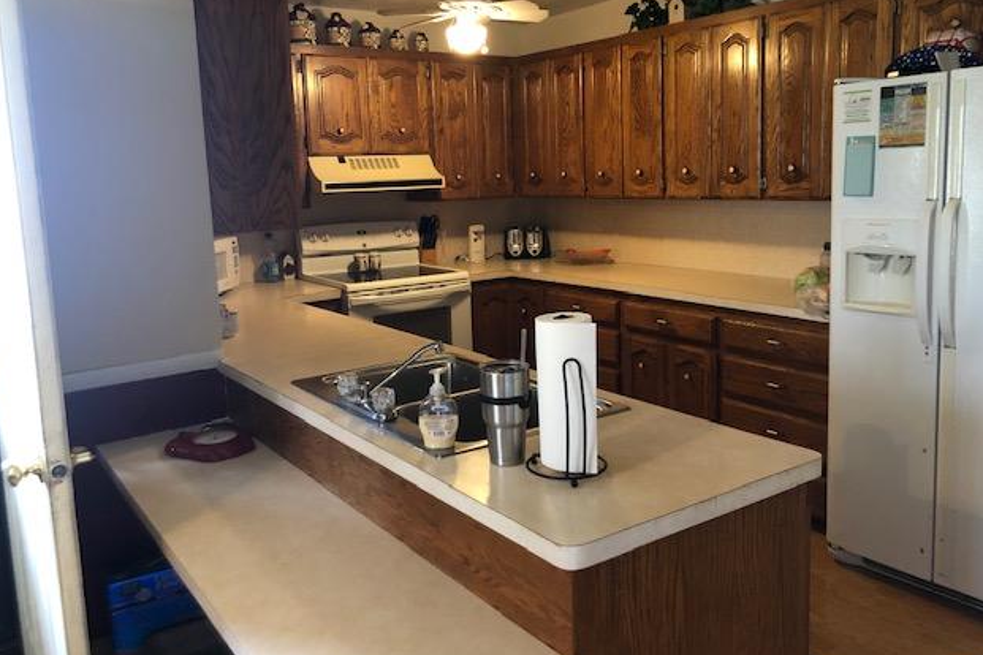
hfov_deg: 61.9
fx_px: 819
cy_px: 293
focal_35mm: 30
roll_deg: +2.0
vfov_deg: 43.5
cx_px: 492
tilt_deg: -6.8
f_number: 1.8
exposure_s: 1/15
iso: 100
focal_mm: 3.99
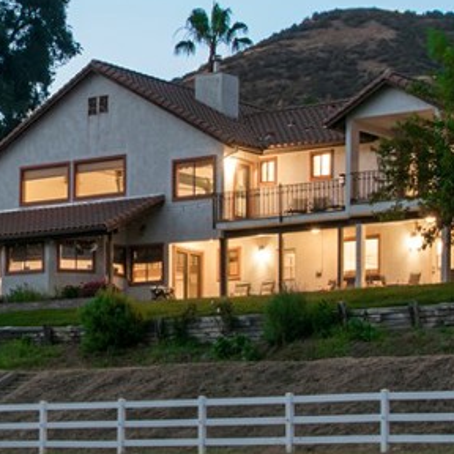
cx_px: 41
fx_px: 2152
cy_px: 140
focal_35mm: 145
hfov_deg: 12.0
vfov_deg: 12.0
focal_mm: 48
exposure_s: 4
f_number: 8
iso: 200
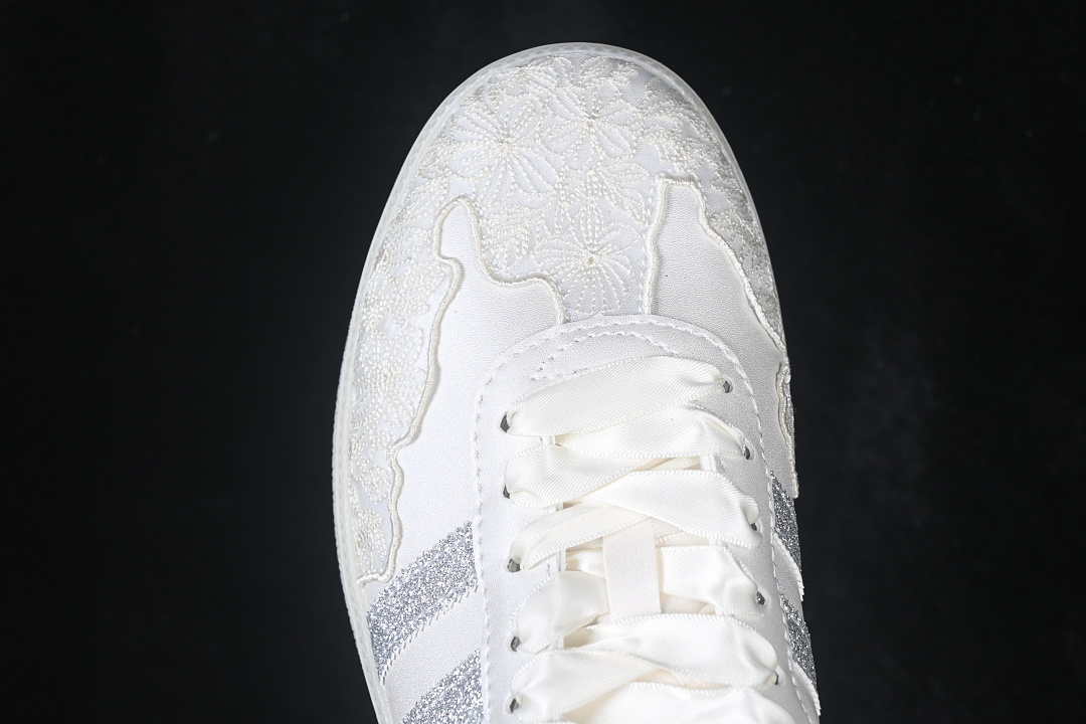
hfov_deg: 27.0
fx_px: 2262
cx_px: 543
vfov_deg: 18.2
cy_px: 362
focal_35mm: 75
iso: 160
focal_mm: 50
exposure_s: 1/80
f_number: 7.1
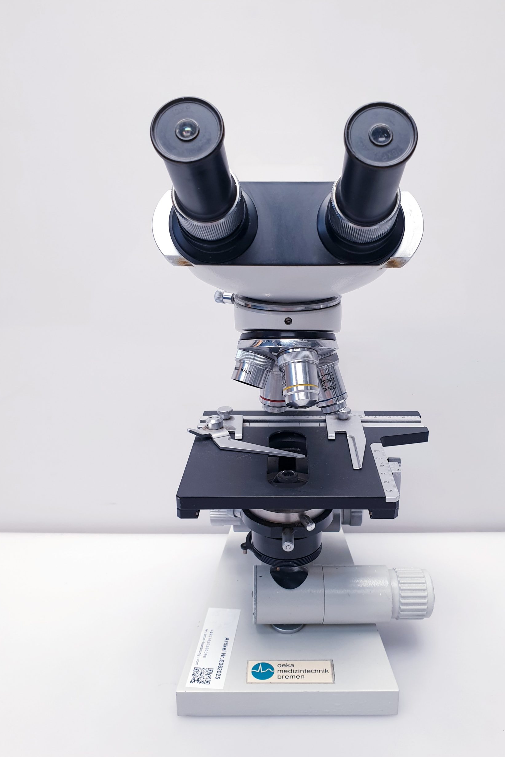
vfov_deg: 65.5
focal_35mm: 28
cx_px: 280
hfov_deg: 46.3
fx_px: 589
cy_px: 381
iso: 80
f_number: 2.4
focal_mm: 4.3
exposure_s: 1/50
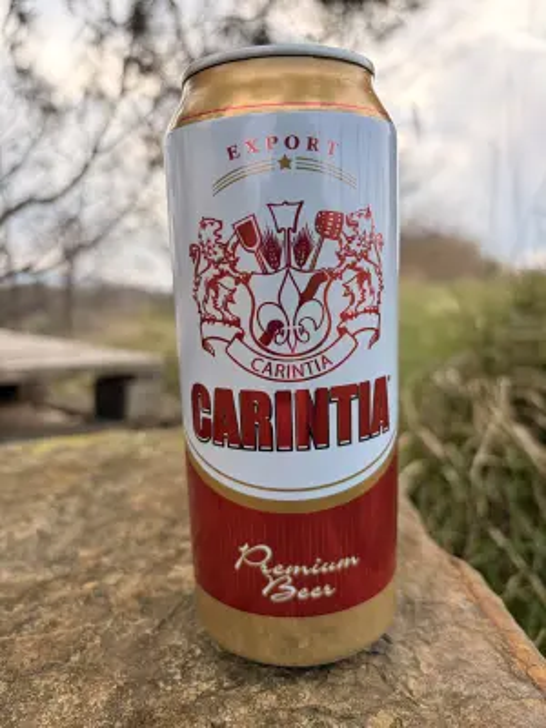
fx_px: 547
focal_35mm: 26
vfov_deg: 67.3
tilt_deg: -6.2
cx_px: 273
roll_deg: -1.1
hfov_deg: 53.1
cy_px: 364
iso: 64
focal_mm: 5.96
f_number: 1.6
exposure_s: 1/1117
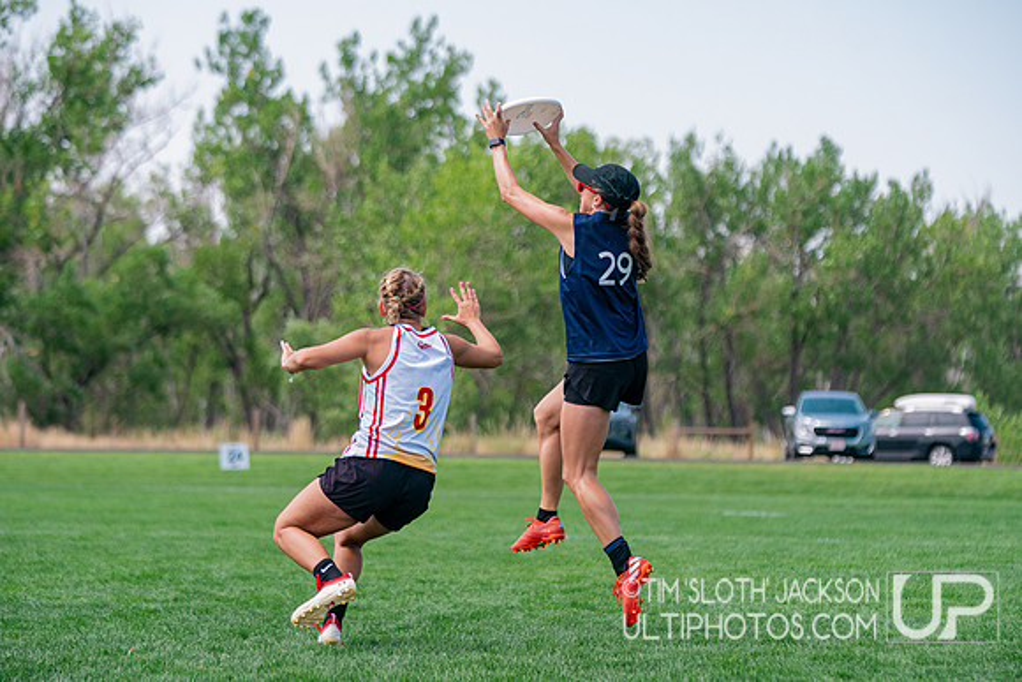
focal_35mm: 113
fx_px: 3201
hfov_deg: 18.1
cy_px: 363
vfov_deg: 12.2
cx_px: 543
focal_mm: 95
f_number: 2.8
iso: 500
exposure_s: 1/5000
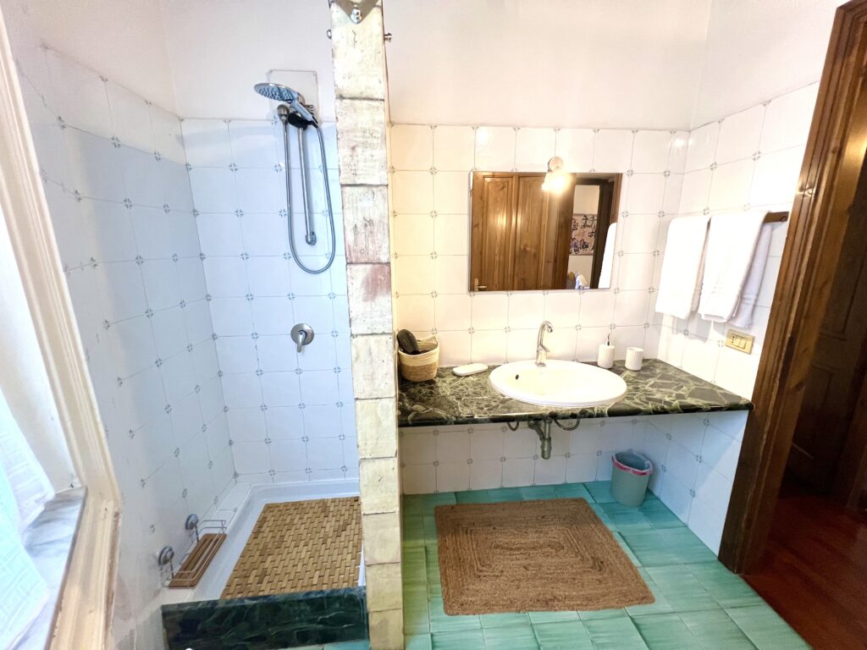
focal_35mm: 13
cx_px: 434
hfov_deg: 106.2
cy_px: 325
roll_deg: +0.1
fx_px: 326
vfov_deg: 89.9
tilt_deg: -13.4
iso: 200
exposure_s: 1/100
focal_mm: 1.57
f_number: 1.8
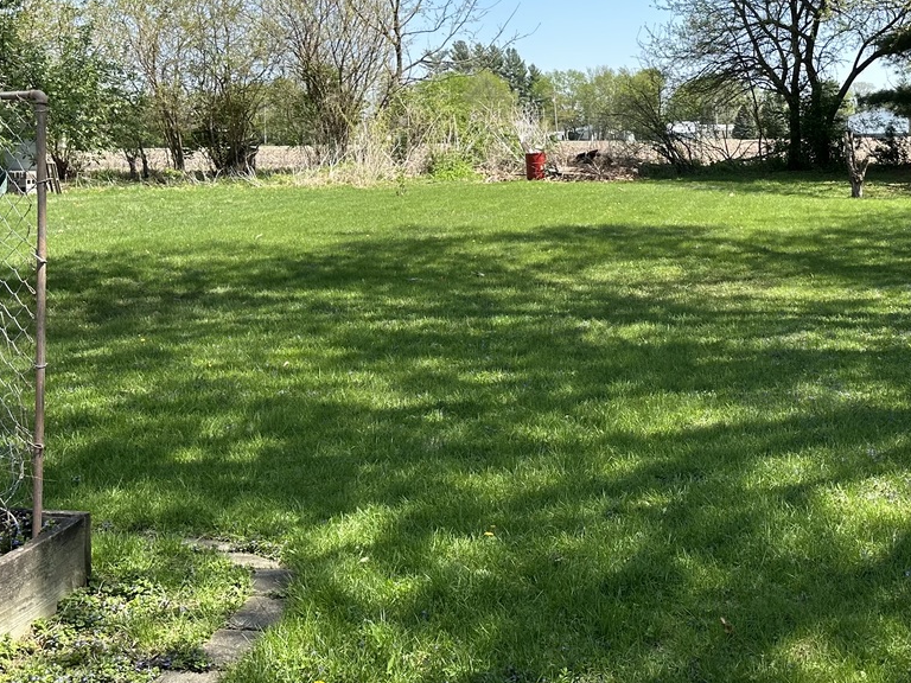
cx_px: 649
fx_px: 1184
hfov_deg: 41.2
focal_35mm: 45
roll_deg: +1.0
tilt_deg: -4.0
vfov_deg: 32.0
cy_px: 249
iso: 80
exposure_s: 1/1916
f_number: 1.78
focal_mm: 6.86
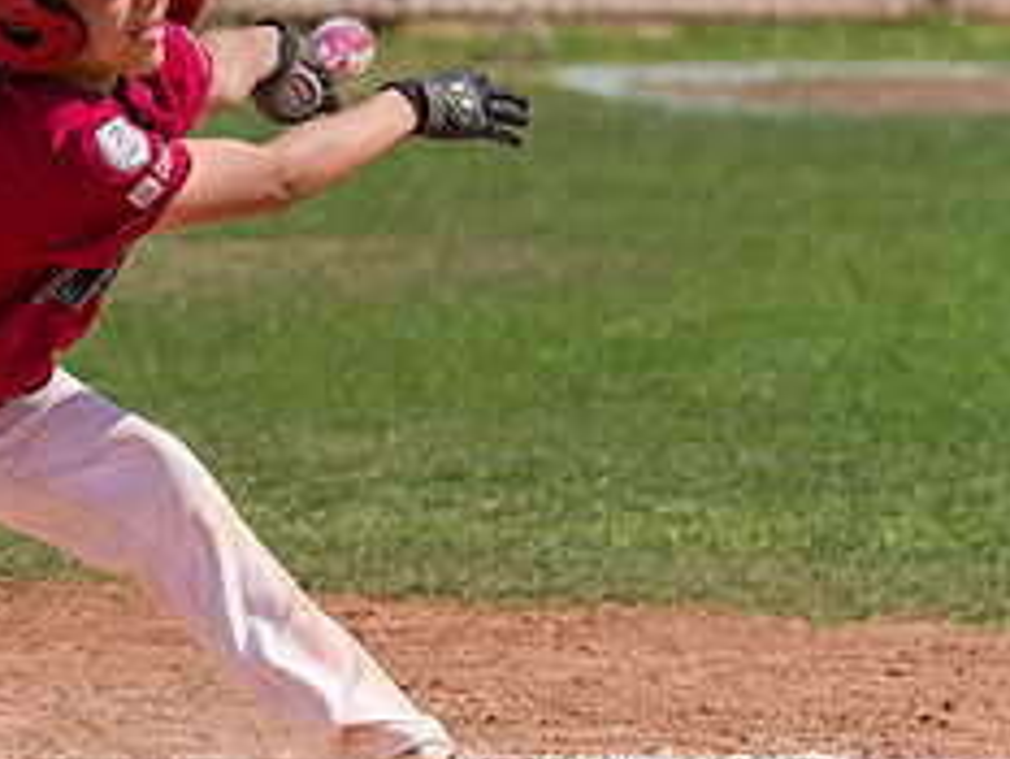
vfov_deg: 2.1
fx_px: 21106
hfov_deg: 2.7
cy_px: 305
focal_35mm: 723
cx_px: 250
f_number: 7.1
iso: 500
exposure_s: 1/2000
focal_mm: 250
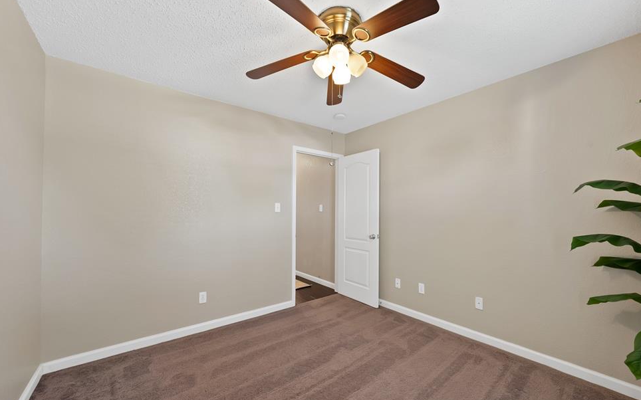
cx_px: 327
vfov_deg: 82.7
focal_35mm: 13
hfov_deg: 109.4
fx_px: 227
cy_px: 211
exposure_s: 1/1.25
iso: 640
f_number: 9
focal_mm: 12
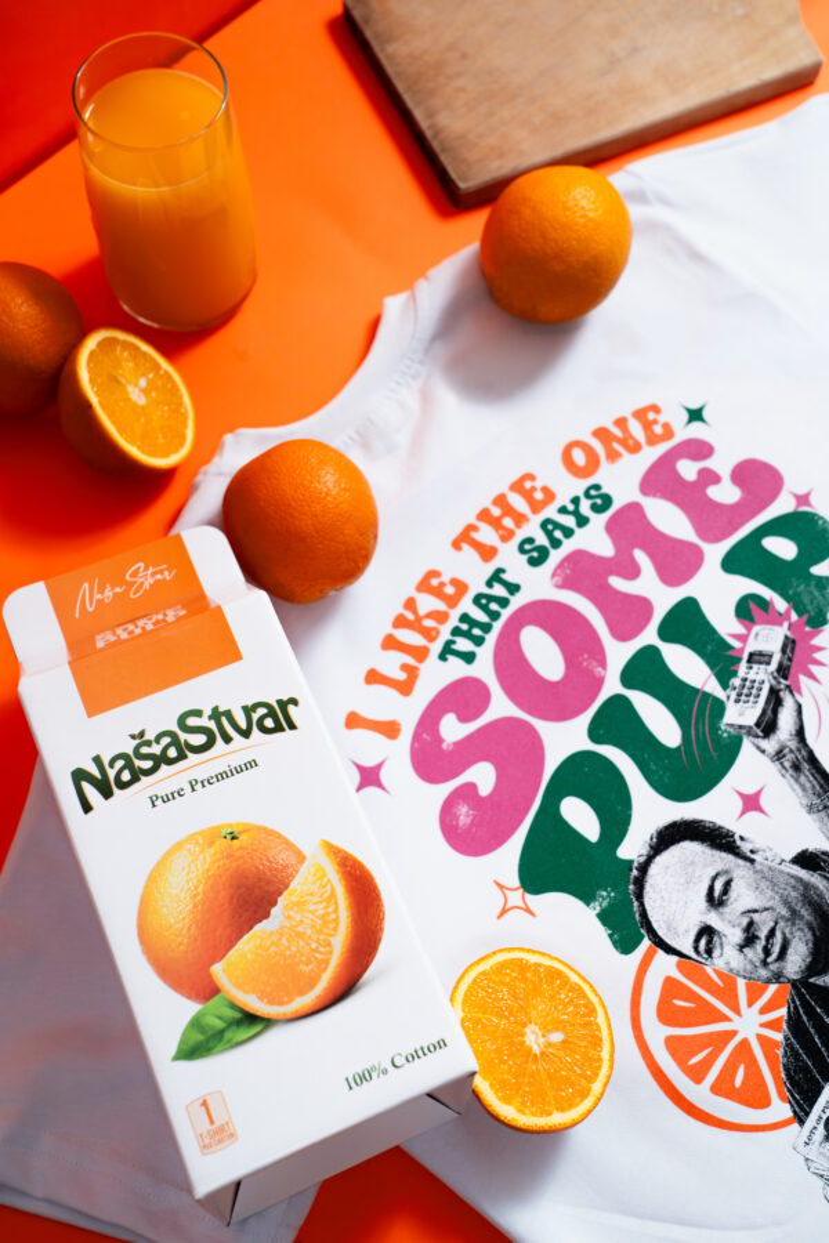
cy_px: 622
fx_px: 1416
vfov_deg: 47.4
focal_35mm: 41
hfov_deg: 32.6
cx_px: 414
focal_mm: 41
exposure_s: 1/160
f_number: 6.3
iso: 640
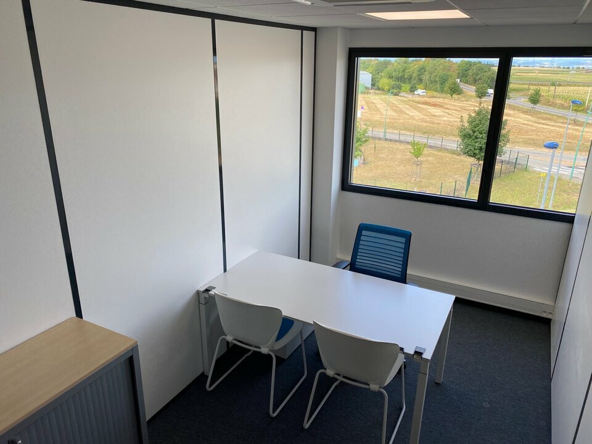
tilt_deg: -19.6
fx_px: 445
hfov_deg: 67.3
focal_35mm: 26
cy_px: 222
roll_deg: -1.3
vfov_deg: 53.1
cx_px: 296
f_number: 1.8
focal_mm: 4.25
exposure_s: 1/279
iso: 32
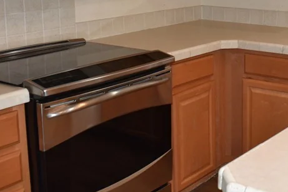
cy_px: 36
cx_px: 255
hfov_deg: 31.9
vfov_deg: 22.3
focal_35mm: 60
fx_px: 480
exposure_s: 1/100
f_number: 5
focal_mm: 18
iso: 800
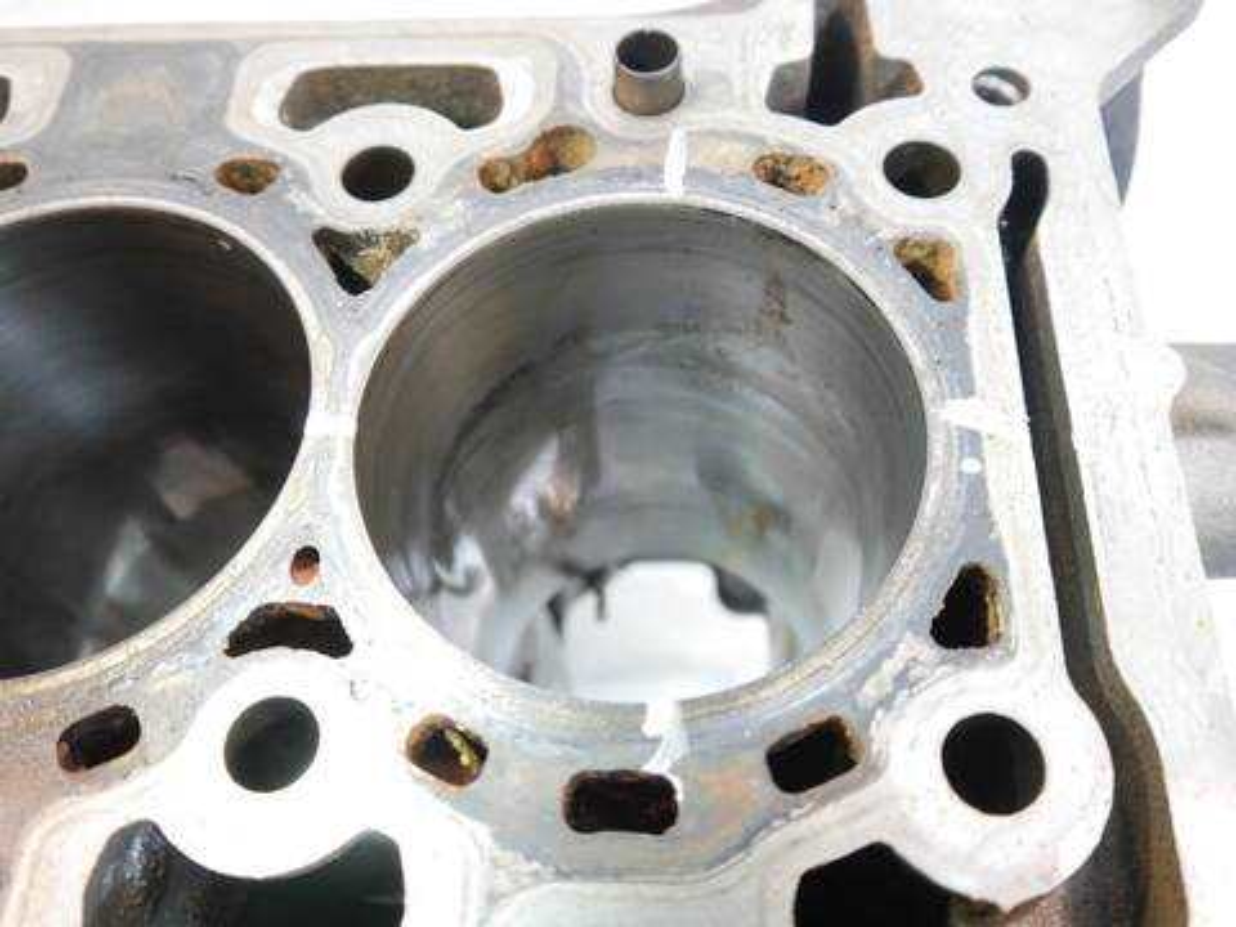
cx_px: 618
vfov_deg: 46.8
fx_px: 1071
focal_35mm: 30
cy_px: 464
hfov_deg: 60.0
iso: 1250
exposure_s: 1/60
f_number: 3.6
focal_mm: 15
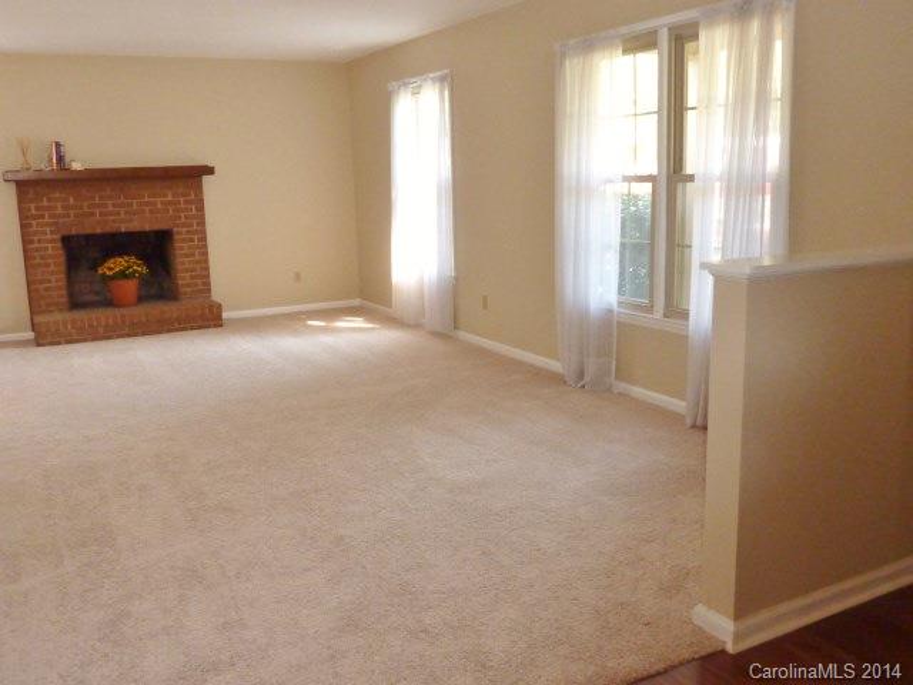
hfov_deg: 56.8
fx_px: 844
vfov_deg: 44.2
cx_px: 456
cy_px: 342
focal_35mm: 32
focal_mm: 4.1
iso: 320
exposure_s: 1/30
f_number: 3.3
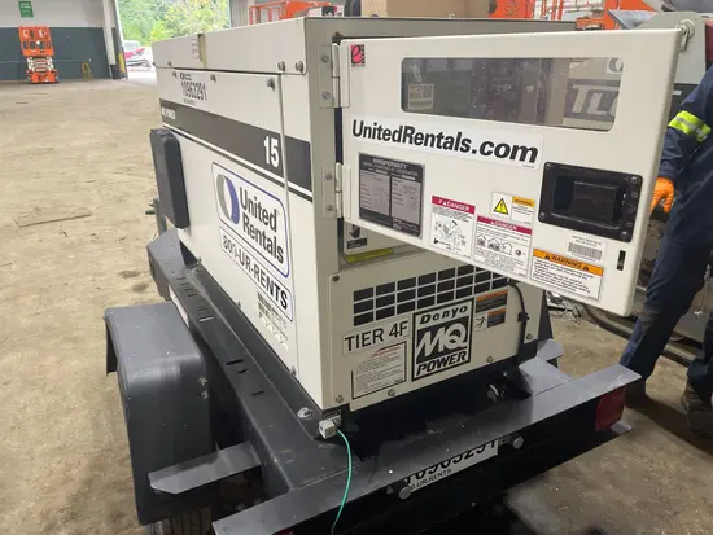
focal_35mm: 26
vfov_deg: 53.1
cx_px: 356
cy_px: 268
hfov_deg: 67.3
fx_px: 536
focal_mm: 4.2
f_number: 1.6
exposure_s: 1/60
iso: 160
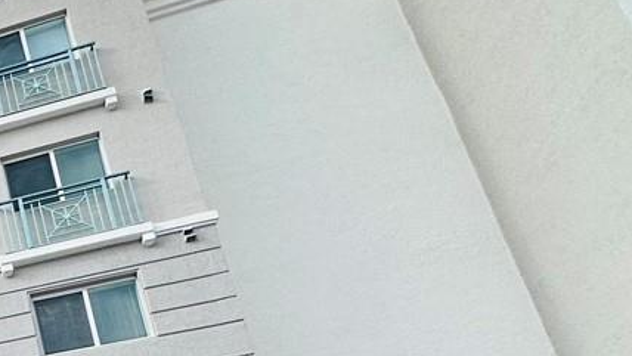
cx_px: -501
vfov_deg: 18.3
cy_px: 560
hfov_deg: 22.2
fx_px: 955
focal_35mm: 57
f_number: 2.2
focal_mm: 2.22
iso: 40
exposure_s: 1/1473
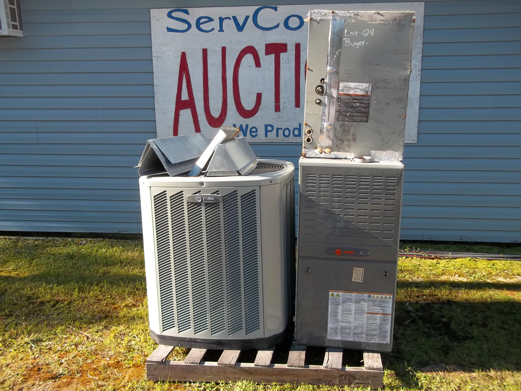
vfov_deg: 44.2
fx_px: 482
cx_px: 260
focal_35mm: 32
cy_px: 196
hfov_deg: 56.8
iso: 80
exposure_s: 1/400
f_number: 2.9
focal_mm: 5.7
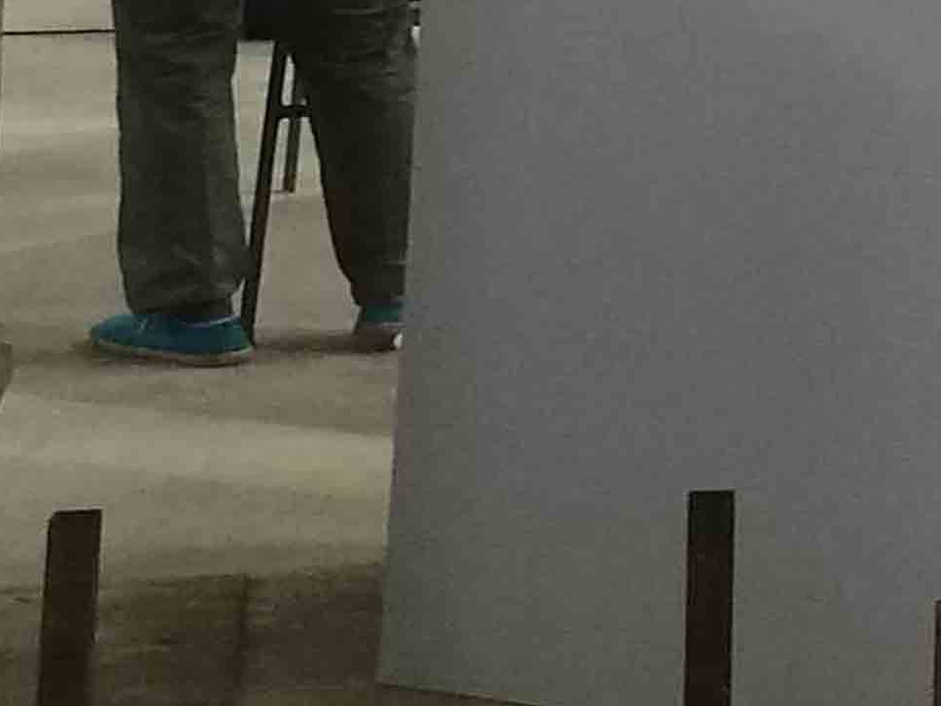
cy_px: -803
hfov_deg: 13.1
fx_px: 3534
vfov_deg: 10.3
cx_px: 1909
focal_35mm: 130
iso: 125
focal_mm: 4.04
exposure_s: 1/30
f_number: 2
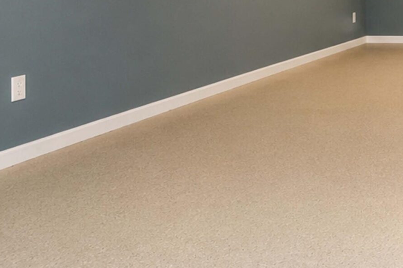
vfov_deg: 27.2
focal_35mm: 43
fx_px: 481
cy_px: -60
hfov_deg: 30.4
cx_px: 574
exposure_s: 1/60
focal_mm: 10
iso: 2000
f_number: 8
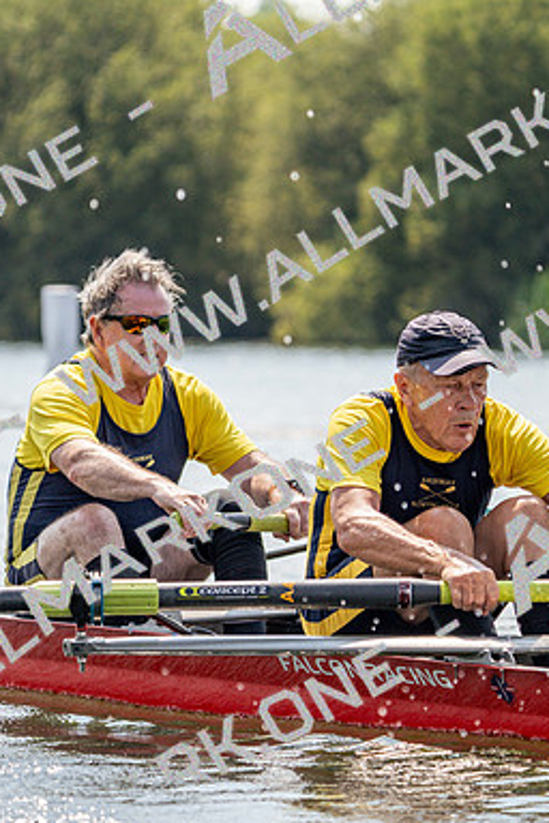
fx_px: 6908
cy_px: 413
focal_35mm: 302
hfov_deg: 4.6
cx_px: 322
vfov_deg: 6.8
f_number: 5.6
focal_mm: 200
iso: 250
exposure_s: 1/1600
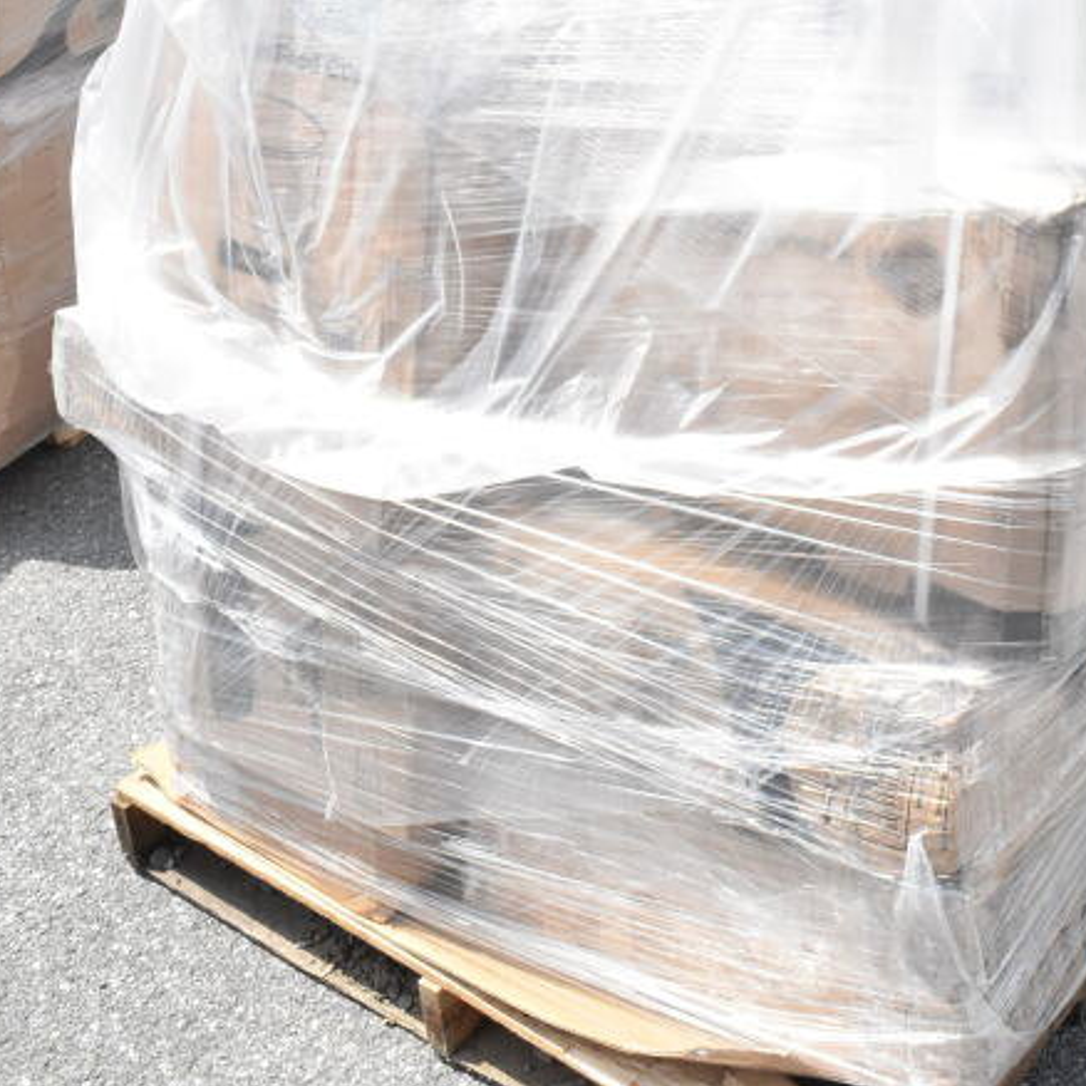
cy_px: 179
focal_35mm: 56
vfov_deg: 29.7
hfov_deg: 30.4
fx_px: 1984
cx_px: 722
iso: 1600
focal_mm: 21
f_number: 14
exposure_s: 1/800
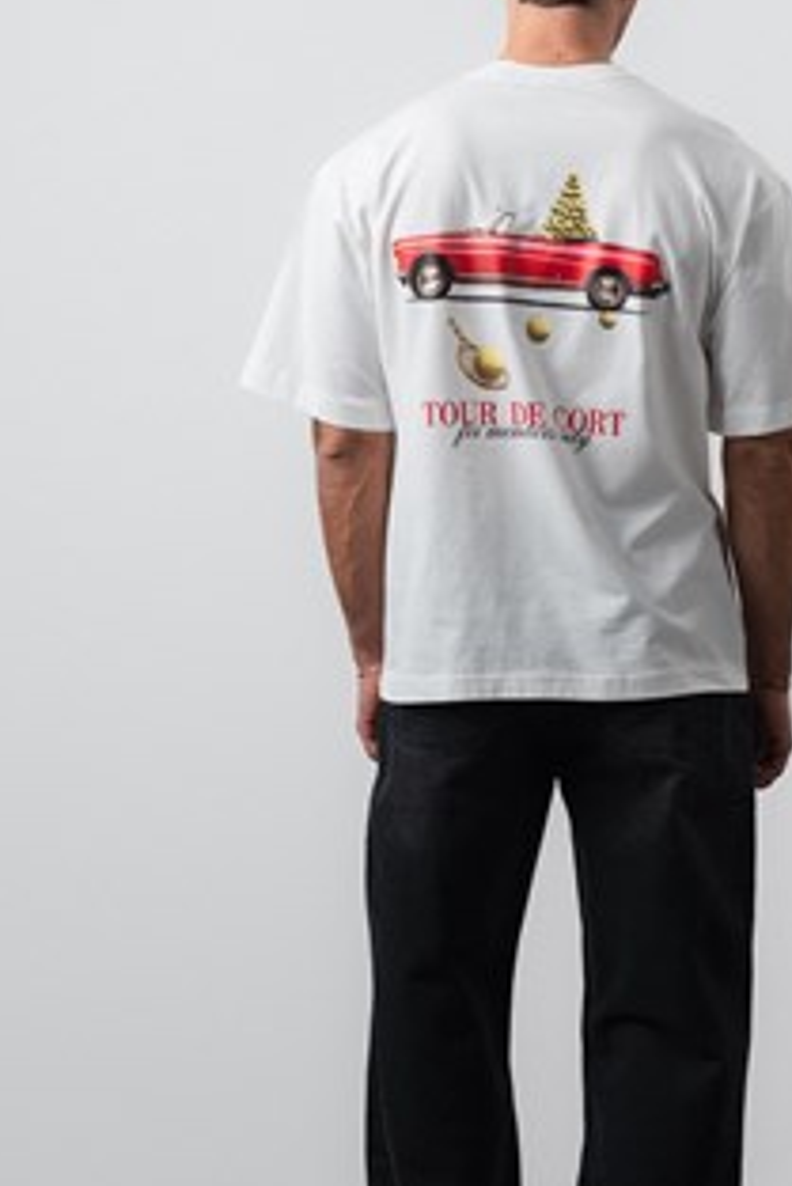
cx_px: 546
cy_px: 500
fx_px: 4417
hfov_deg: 10.2
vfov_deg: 15.3
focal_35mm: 134
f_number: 10
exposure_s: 1/125
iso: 100
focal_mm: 70
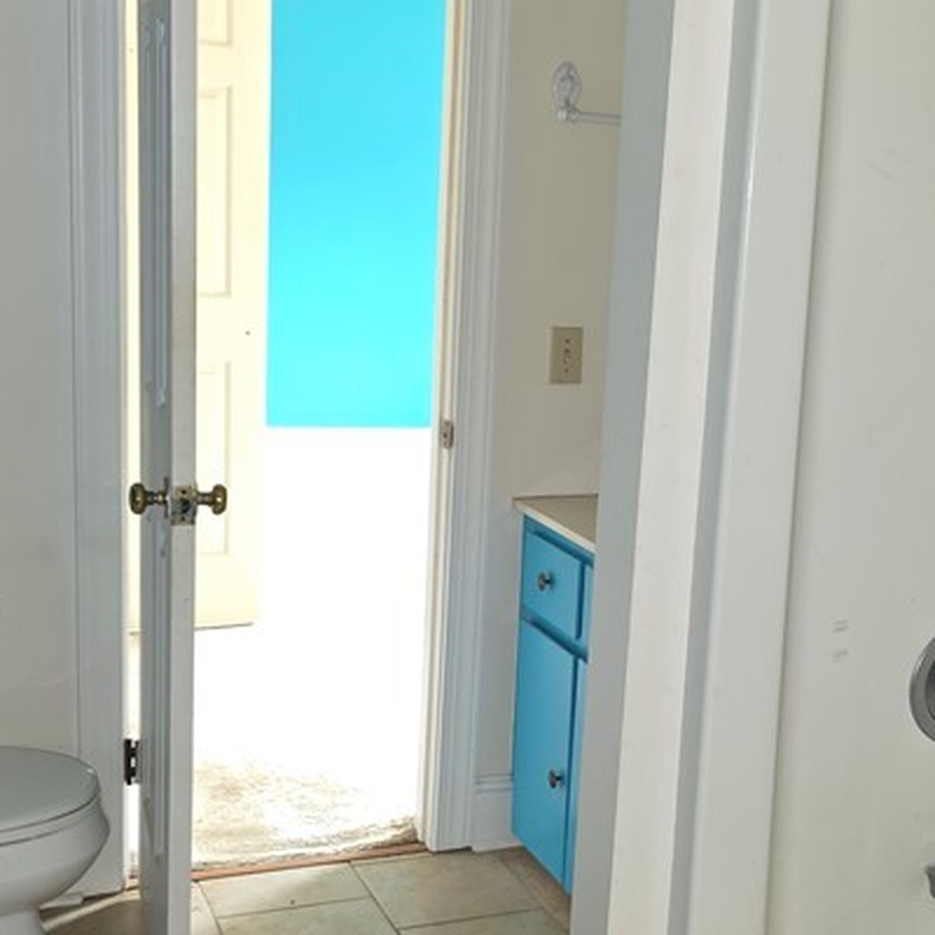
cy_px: 561
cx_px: 657
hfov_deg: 32.4
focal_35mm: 52
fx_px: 1589
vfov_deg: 32.7
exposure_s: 1/12
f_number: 1.7
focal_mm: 6.3
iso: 160
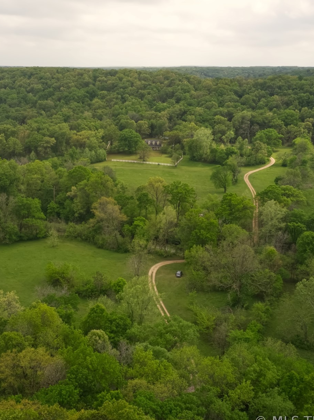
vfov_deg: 42.1
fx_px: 544
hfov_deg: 32.0
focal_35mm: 45
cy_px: 198
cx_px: 116
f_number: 5.6
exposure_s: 1/400
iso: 100
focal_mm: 10.3
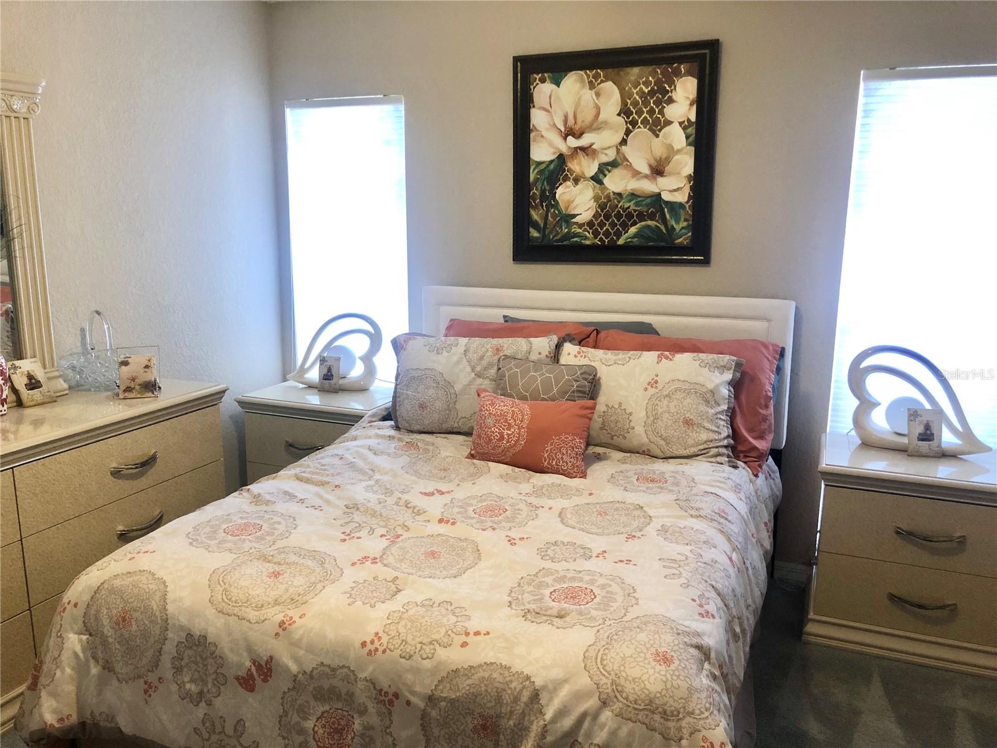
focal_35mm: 28
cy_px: 374
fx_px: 806
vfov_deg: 49.7
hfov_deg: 63.4
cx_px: 498
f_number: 1.8
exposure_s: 1/15
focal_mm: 3.99
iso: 64
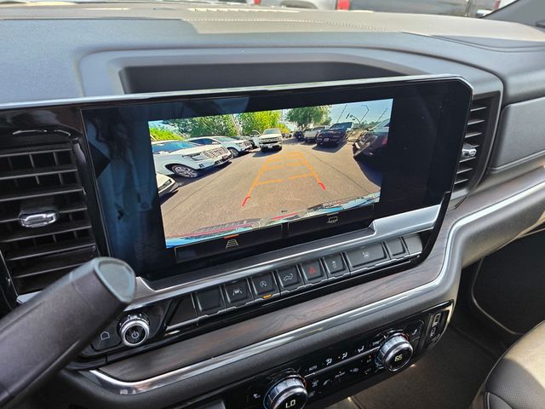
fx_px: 362
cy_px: 204
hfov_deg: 73.9
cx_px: 272
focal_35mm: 23
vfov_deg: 58.9
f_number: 1.8
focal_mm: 5.4
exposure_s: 1/180
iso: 64
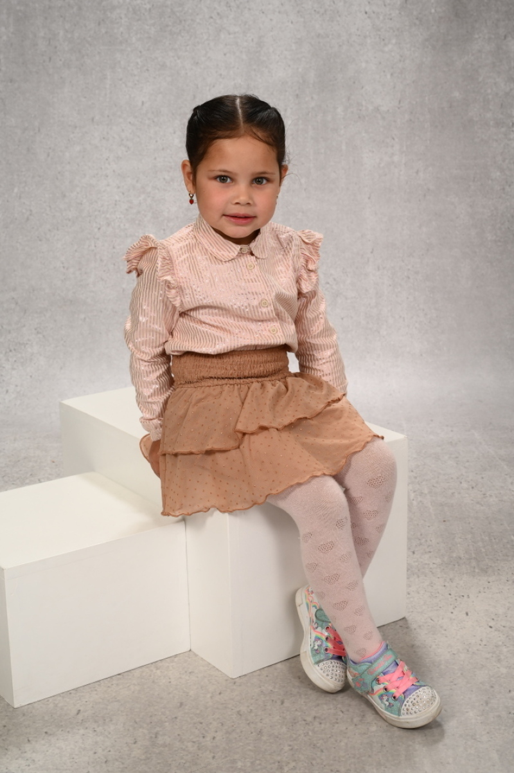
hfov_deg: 25.5
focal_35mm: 53
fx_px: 1136
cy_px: 386
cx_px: 257
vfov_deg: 37.5
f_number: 10
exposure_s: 1/125
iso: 400
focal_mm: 53
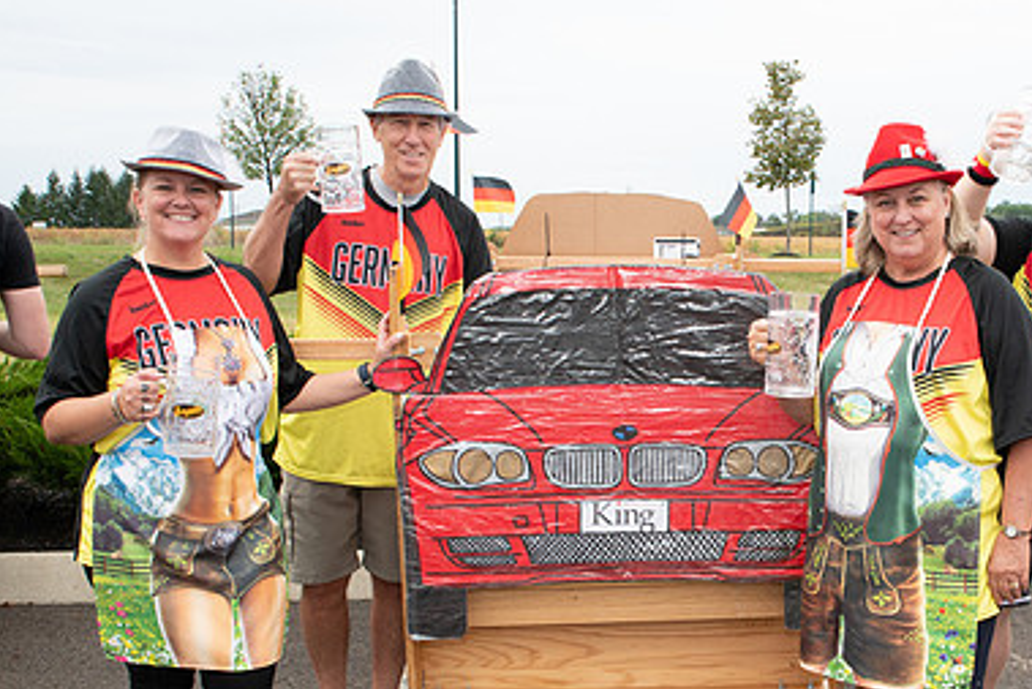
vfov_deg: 30.3
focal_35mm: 44
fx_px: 1262
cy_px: 452
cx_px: 716
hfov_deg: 43.6
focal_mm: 24
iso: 640
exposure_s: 1/200
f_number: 10
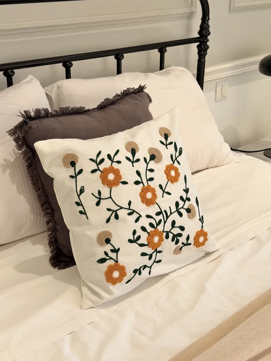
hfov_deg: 30.3
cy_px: 180
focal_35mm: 48
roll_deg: +0.3
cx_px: 136
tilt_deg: -22.8
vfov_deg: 39.7
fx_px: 501
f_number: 1.78
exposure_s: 1/111
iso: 100
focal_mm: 6.76
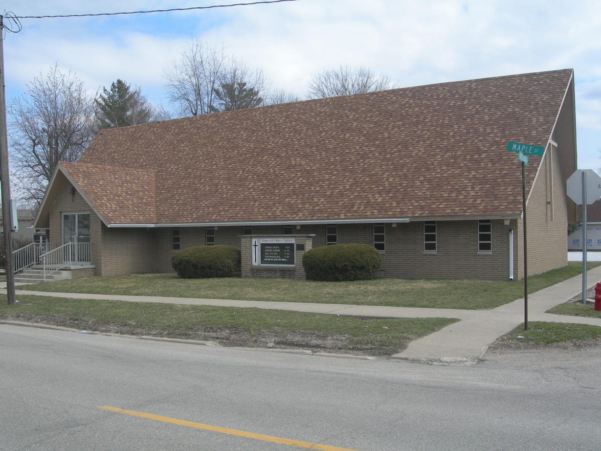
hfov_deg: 49.0
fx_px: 660
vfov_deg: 37.7
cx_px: 300
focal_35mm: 38
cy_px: 226
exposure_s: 1/448
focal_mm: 7.8
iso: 50
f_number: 4.8
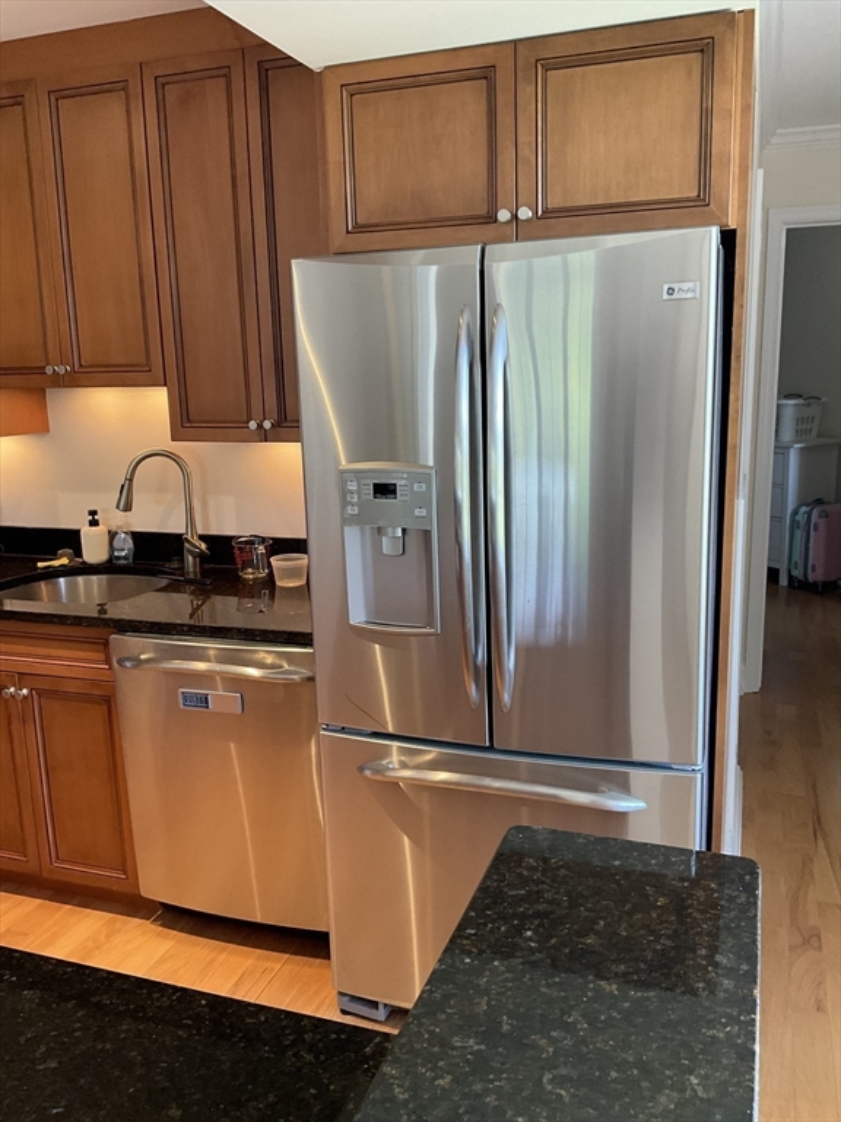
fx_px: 939
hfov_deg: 48.2
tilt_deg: -12.5
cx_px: 420
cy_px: 561
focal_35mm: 29
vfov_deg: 61.7
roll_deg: +1.1
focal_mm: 3
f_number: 1.8
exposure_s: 1/60
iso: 100
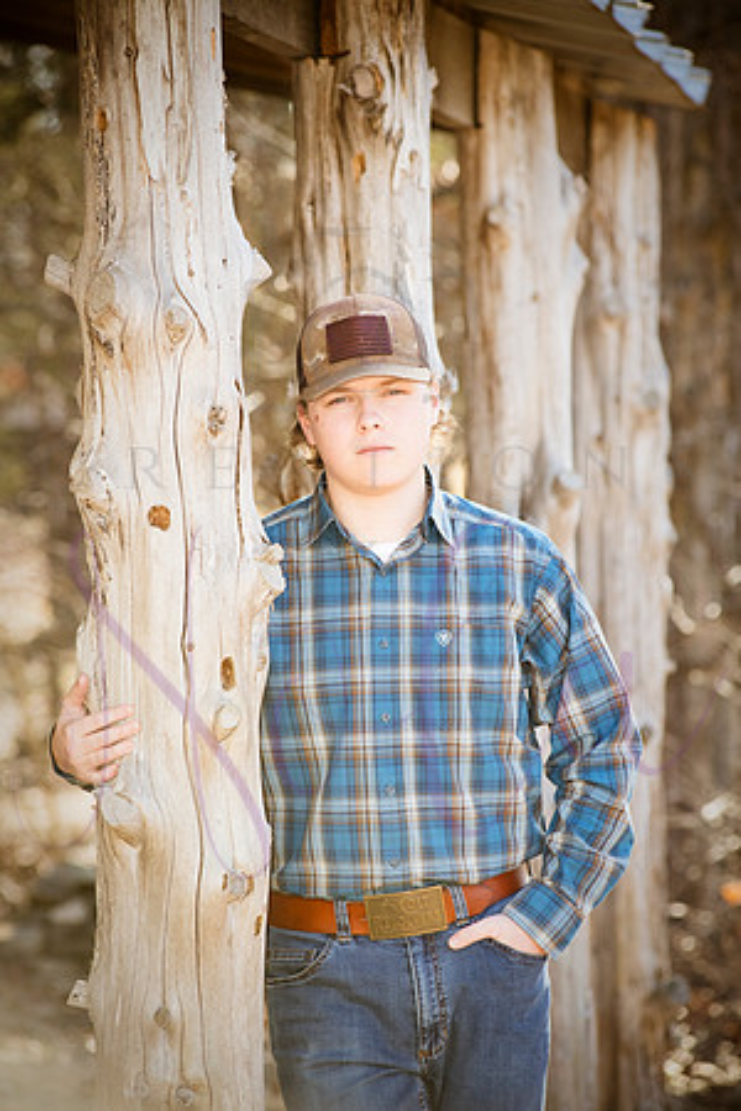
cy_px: 556
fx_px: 4785
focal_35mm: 155
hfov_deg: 8.9
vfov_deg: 13.2
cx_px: 370
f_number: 5.6
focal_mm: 155
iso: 800
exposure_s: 1/800
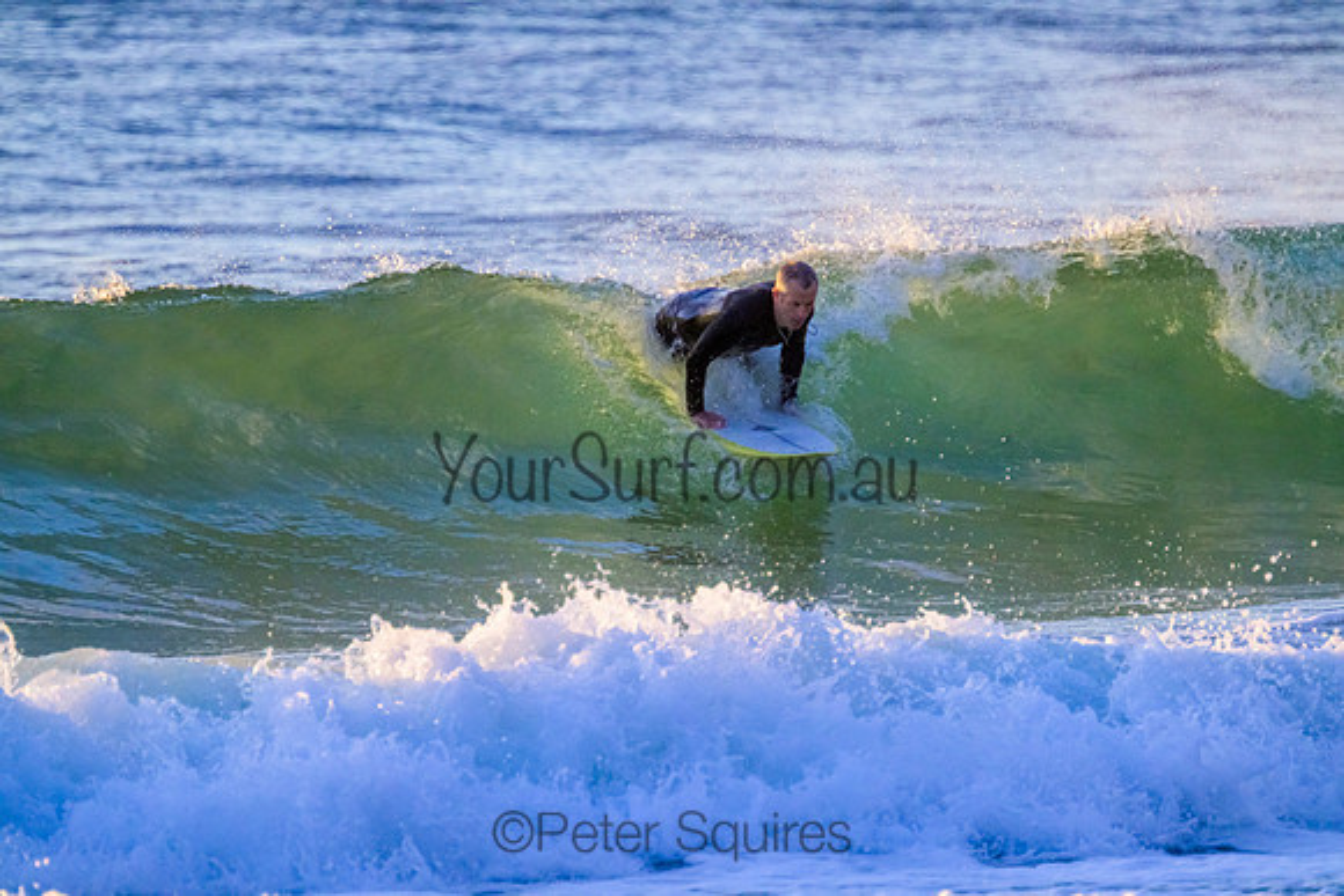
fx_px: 29872
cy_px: 448
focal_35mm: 800
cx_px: 672
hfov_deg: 2.6
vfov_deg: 1.7
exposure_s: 1/1250
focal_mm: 800
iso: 4500
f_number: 11
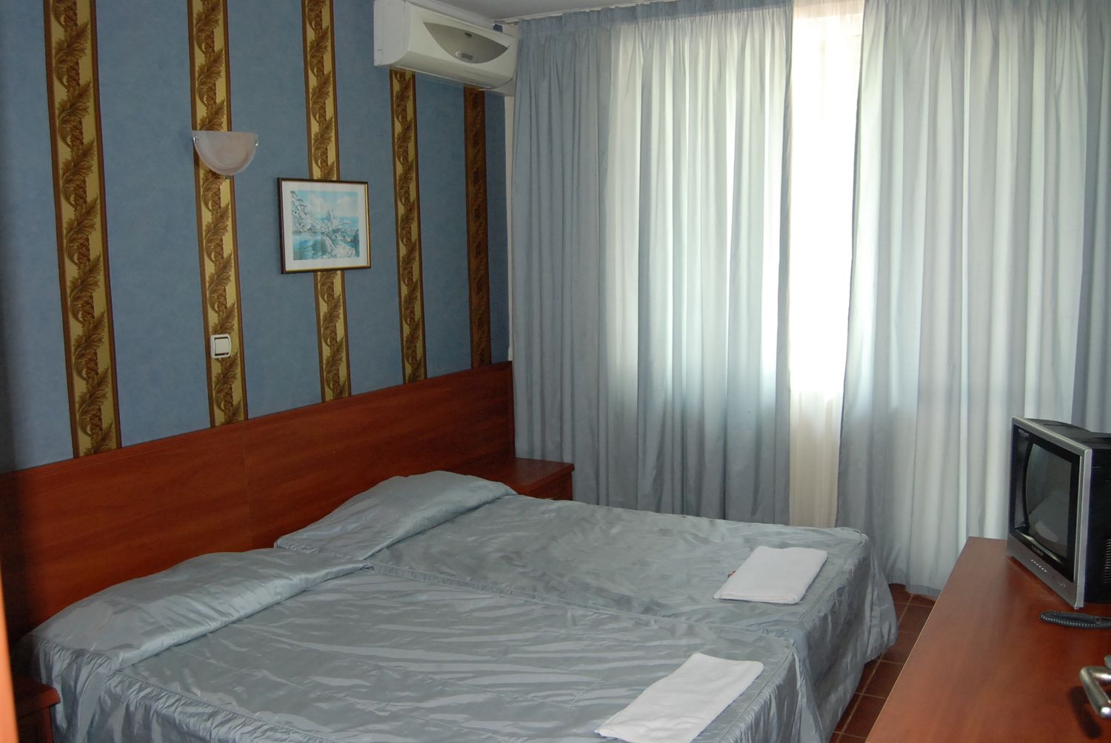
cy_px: 372
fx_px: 1020
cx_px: 556
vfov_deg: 40.1
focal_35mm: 33
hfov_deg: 57.2
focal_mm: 22
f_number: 5
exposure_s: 1/60
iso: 1000
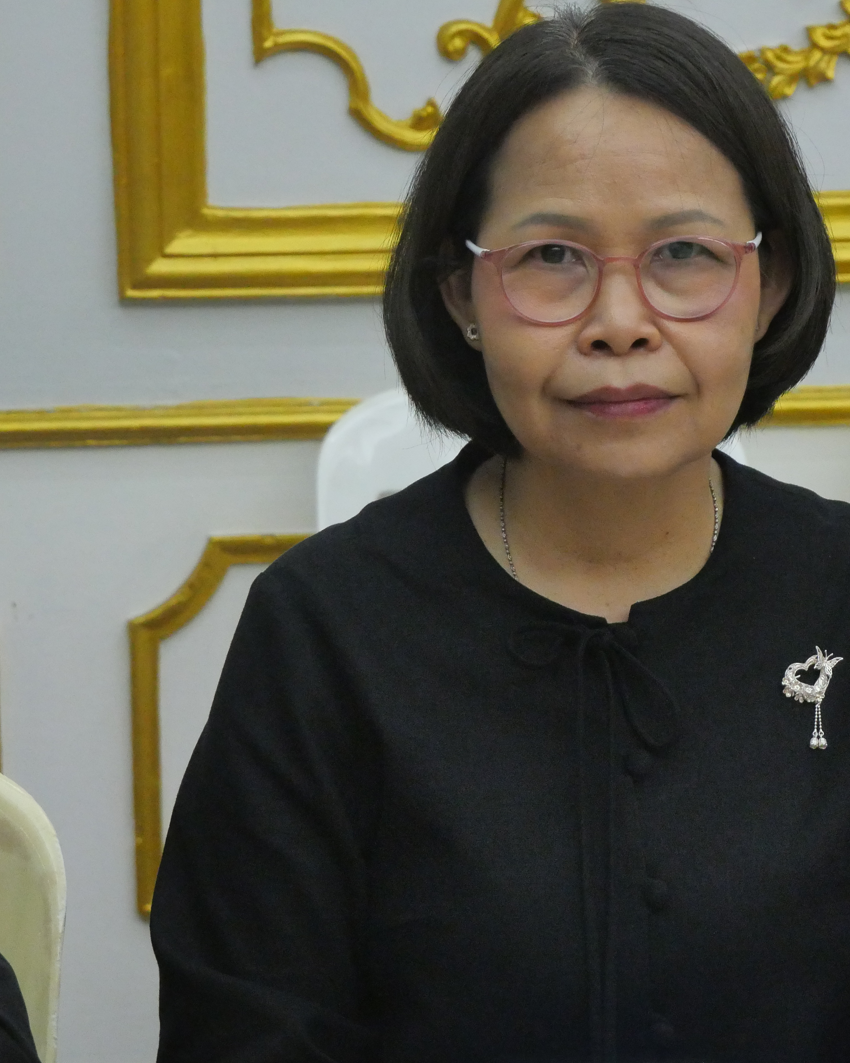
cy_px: 524
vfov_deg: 14.2
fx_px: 4277
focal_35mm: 136
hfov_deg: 11.3
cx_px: 550
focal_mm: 44
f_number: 5.6
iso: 3200
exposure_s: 1/80
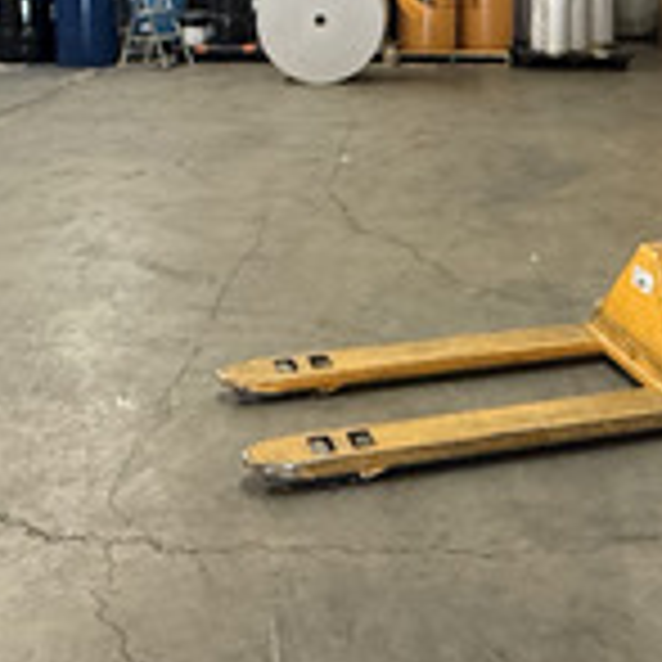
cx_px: 455
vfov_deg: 29.0
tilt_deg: +0.6
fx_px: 1168
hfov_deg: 31.3
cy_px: -41
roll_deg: -0.6
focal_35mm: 54
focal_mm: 2.22
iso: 320
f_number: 2.2
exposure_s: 1/61
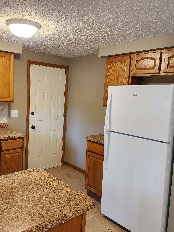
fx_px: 208
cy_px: 117
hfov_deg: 45.0
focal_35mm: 31
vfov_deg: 58.4
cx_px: 62
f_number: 1.8
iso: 400
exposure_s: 1/120
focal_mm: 6.4
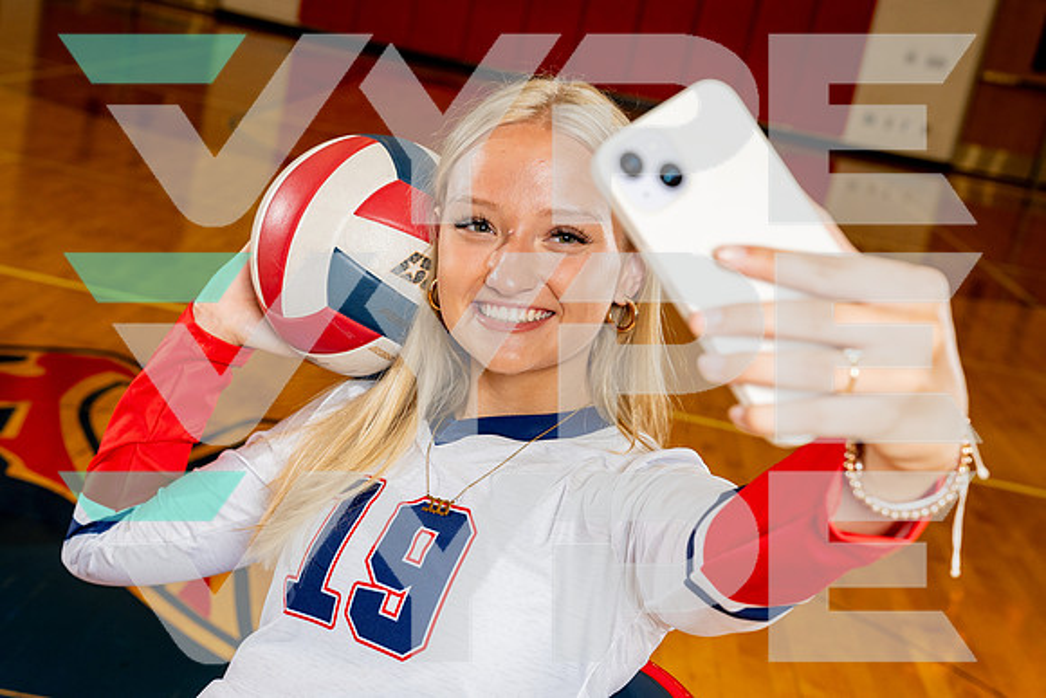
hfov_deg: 32.0
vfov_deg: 21.7
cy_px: 344
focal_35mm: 63
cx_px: 517
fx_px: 1822
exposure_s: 1/250
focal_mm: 61
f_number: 7.1
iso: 640
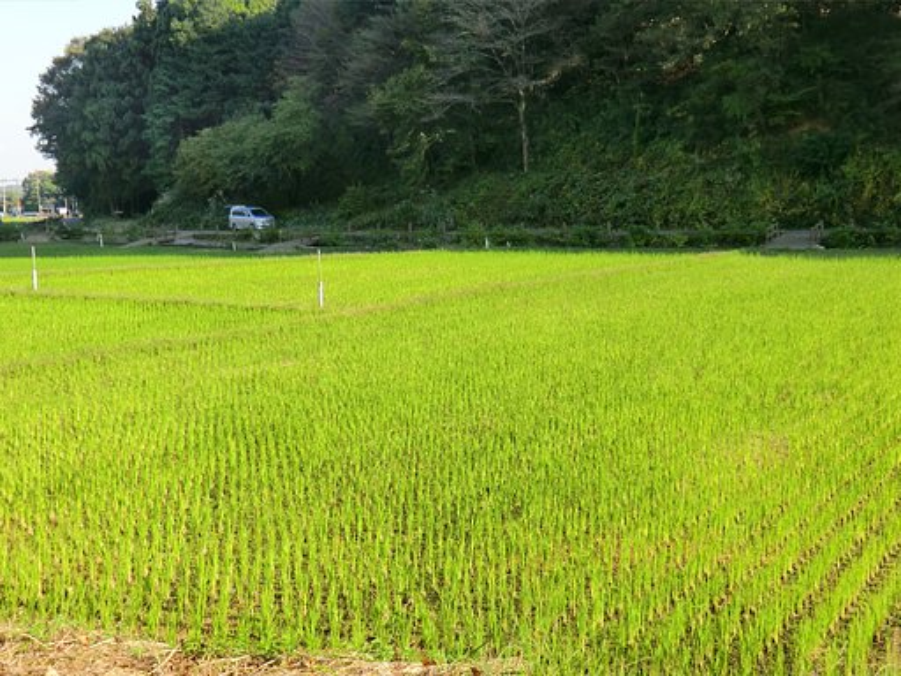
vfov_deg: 30.9
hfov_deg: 40.4
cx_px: 450
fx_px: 1223
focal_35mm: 47
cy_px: 338
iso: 64
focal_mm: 8.4
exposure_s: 1/160
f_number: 4
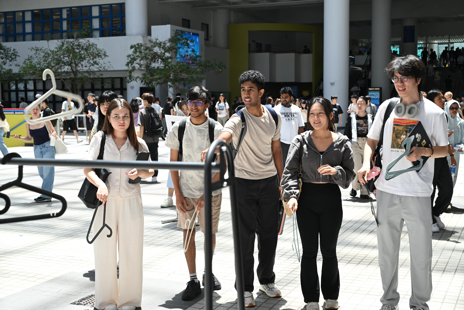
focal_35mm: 49
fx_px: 632
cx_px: 232
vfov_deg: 27.5
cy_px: 155
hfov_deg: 40.3
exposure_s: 1/200
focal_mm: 49
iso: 160
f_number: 5
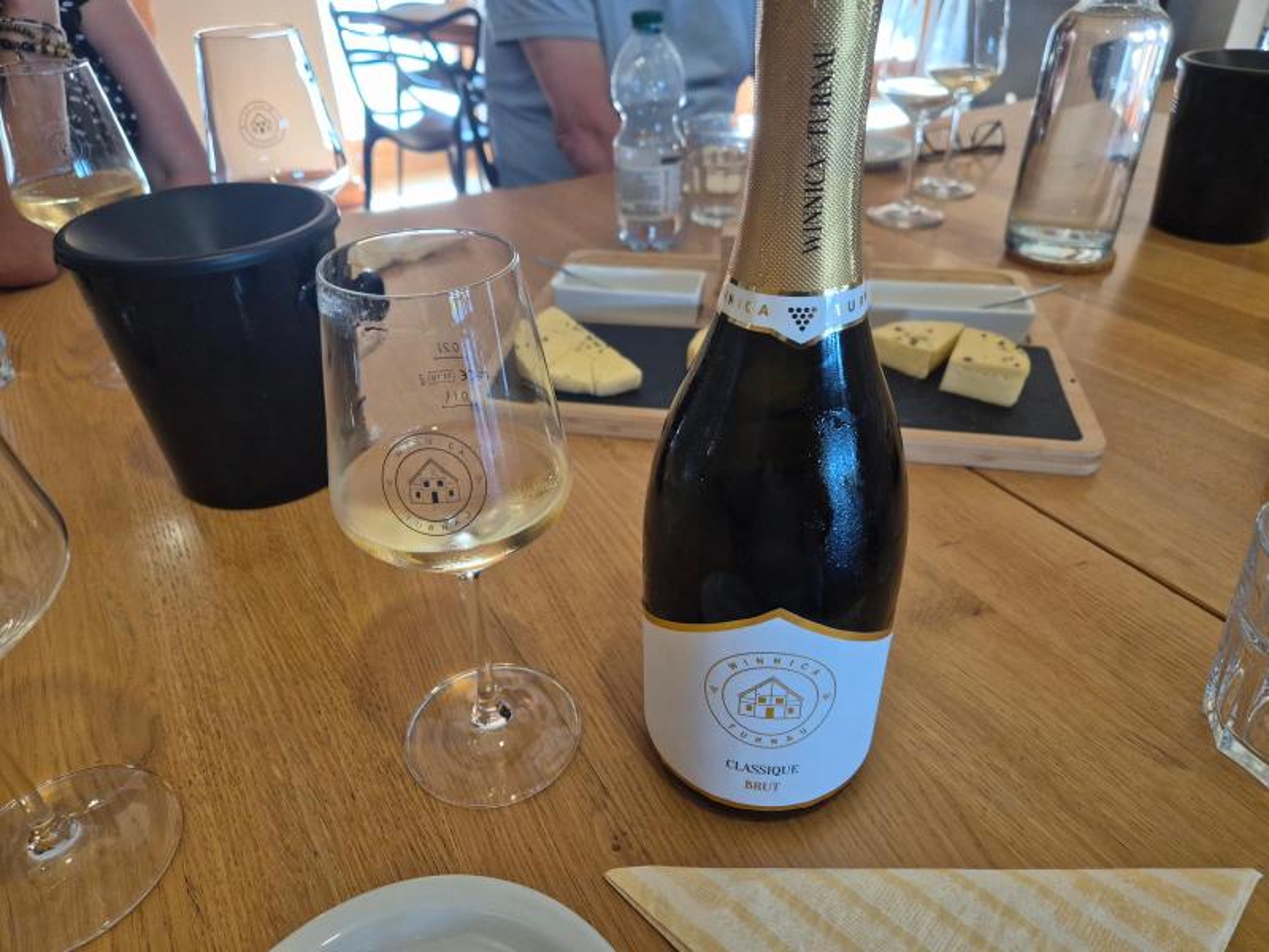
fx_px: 843
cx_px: 634
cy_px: 476
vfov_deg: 58.9
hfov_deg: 73.9
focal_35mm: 23
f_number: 1.8
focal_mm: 5.4
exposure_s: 1/100
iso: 500
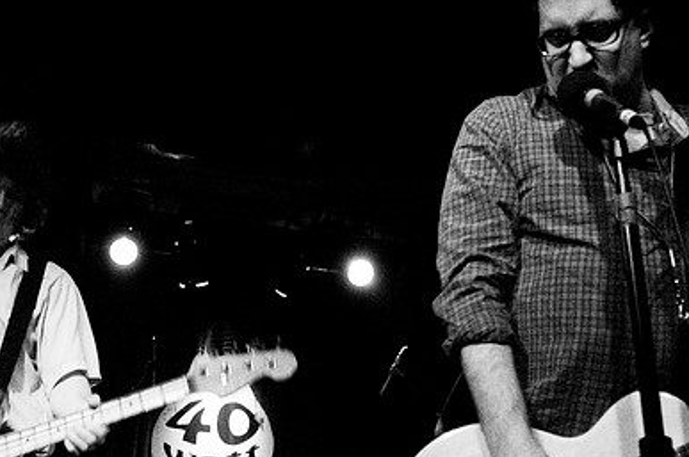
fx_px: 860
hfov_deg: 43.7
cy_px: 208
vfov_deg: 29.8
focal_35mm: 45
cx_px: 340
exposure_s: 1/80
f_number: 2.8
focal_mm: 20
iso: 1600
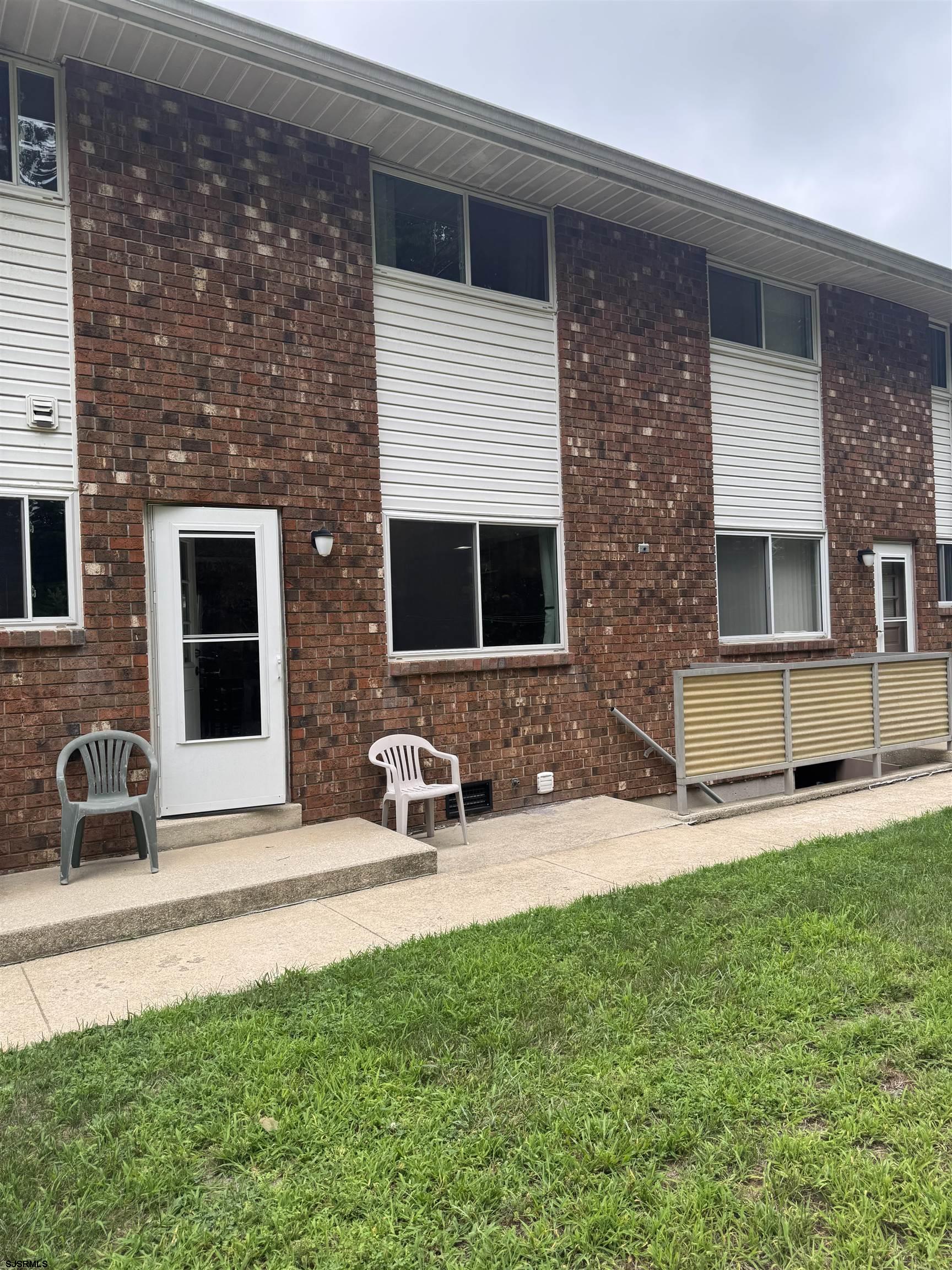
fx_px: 880
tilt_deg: +1.2
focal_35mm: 24
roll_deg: +2.1
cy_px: 635
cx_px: 476
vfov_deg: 71.6
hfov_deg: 56.8
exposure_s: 1/474
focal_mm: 6.76
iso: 80
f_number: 1.78
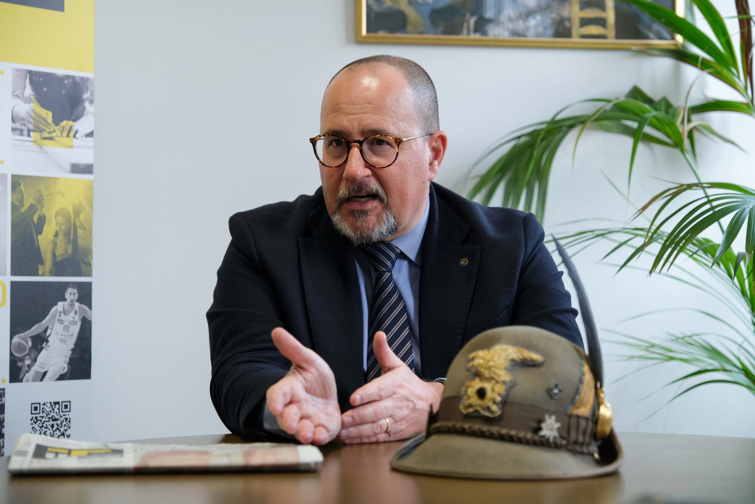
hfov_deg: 27.0
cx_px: 378
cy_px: 252
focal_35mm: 75
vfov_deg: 18.2
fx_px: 1573
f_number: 2.8
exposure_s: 1/125
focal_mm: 50
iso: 640
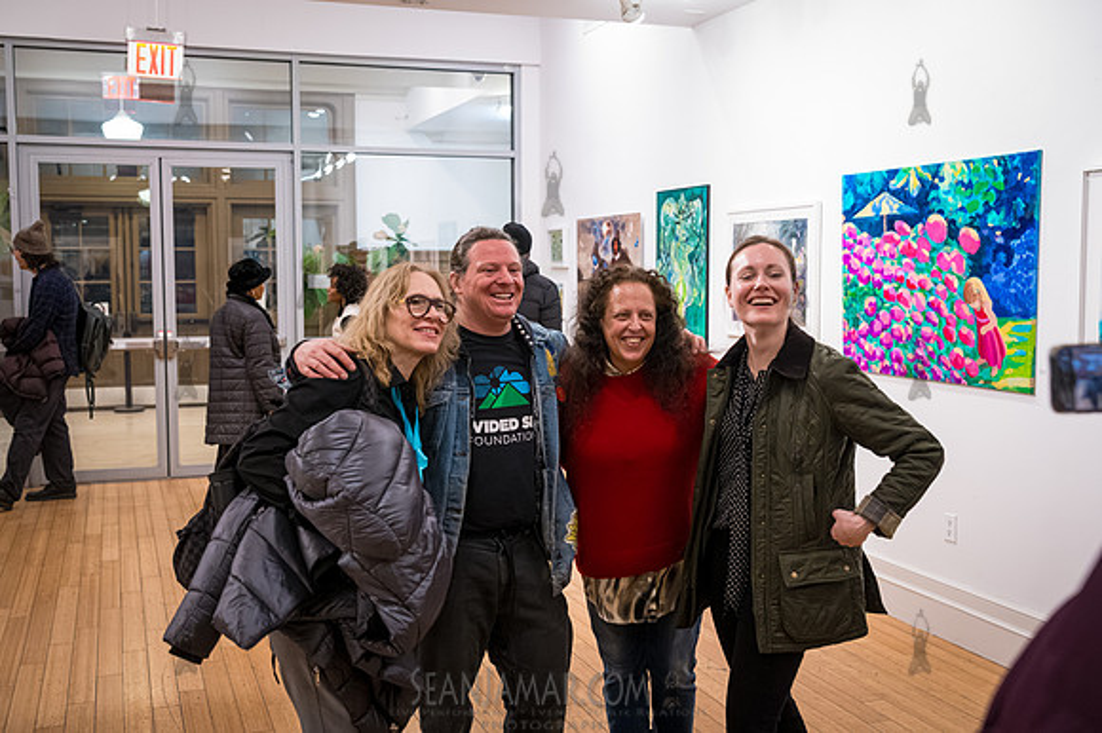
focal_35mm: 37
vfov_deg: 35.8
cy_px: 366
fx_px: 1134
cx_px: 533
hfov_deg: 51.8
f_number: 3.5
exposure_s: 1/320
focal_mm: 35
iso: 8000
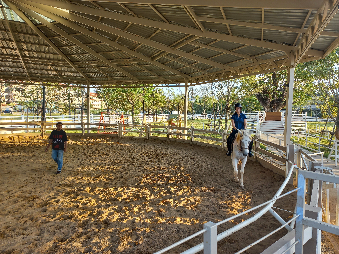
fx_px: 245
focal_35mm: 25
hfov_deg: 69.4
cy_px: 127
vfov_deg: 54.9
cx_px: 170
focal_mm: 4.6
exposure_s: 1/100
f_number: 1.8
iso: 40
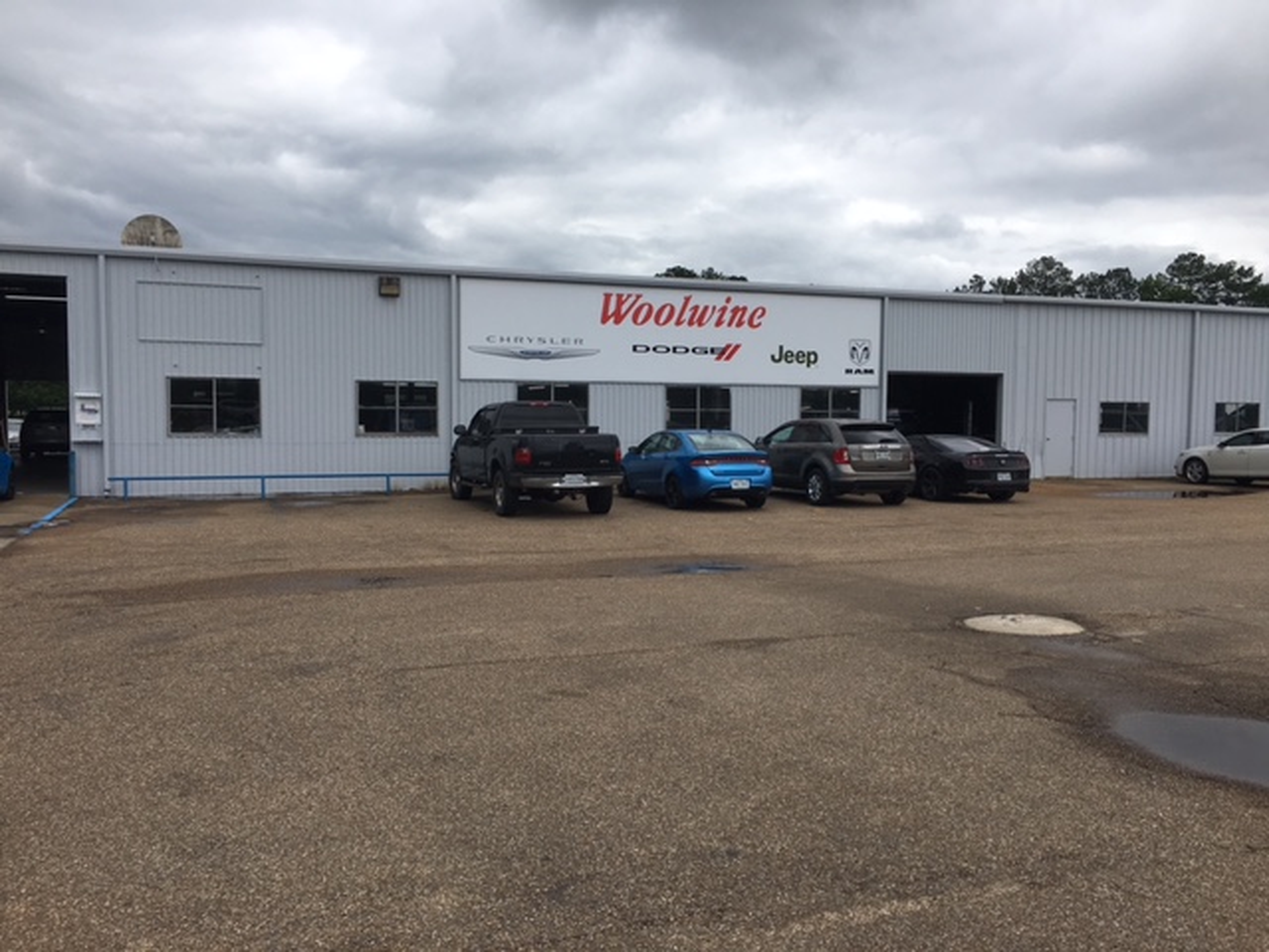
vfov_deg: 48.2
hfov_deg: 61.7
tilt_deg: -2.4
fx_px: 1063
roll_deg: -0.7
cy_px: 476
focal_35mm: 29
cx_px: 634
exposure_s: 1/1832
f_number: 2.2
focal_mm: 4.15
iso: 25
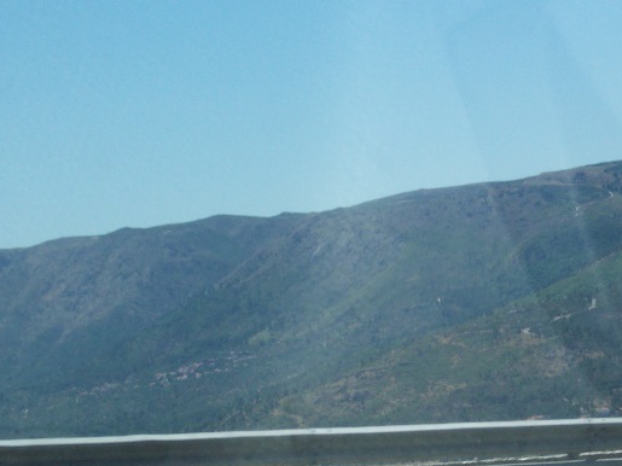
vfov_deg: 8.4
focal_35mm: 177
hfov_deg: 11.1
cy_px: 179
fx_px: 3180
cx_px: 473
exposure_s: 1/250
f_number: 8
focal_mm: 24
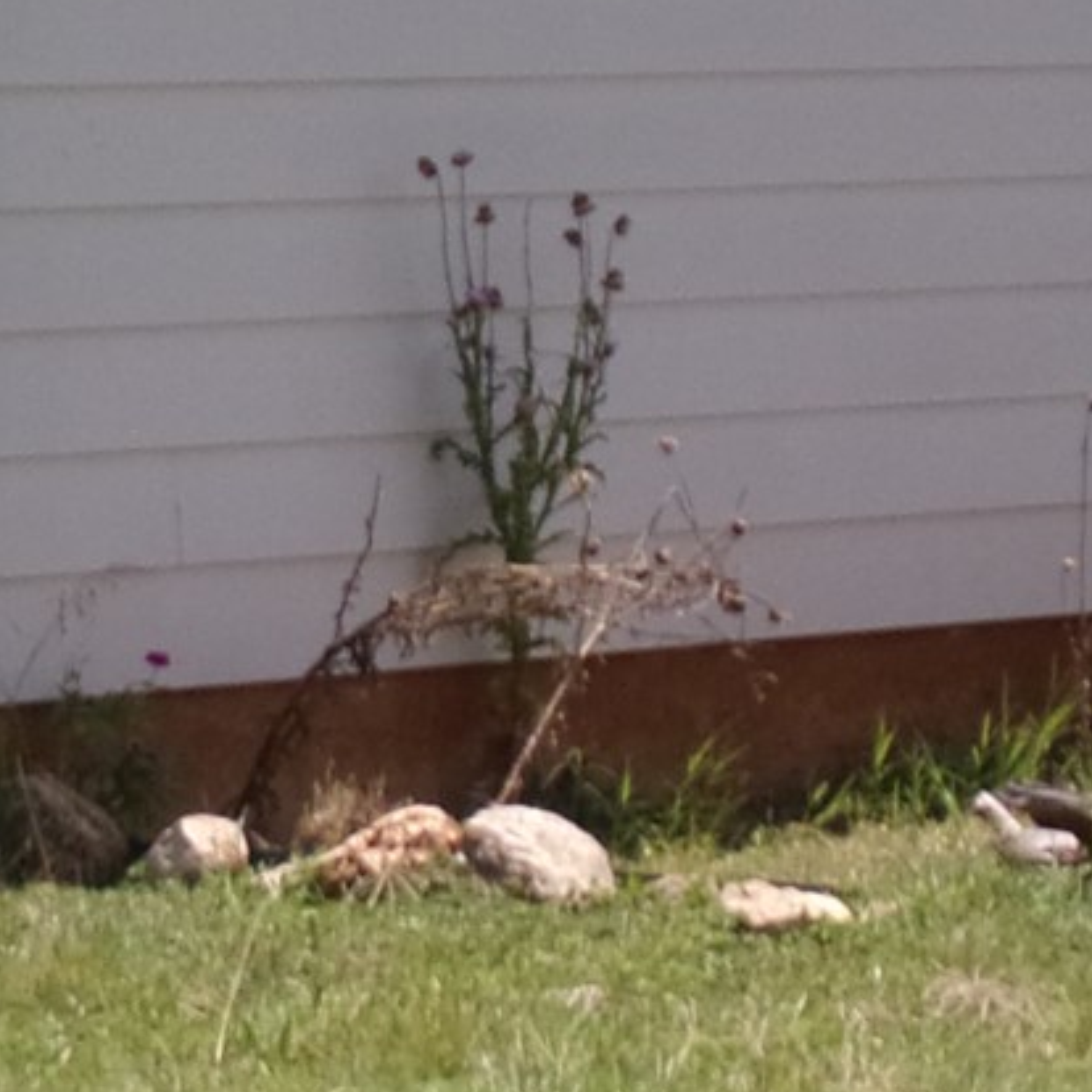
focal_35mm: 236
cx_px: -45
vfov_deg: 7.4
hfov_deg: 7.4
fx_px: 8423
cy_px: 198
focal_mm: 9.8
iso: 80
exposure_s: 1/600
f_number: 4.3
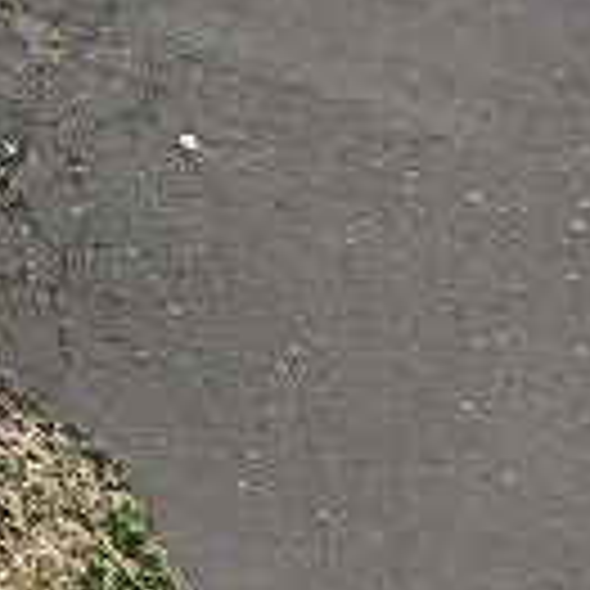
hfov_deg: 13.6
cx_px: -842
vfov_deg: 17.2
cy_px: -297
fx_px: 1755
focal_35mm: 91
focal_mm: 3.7
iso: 125
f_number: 3.5
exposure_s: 1/200
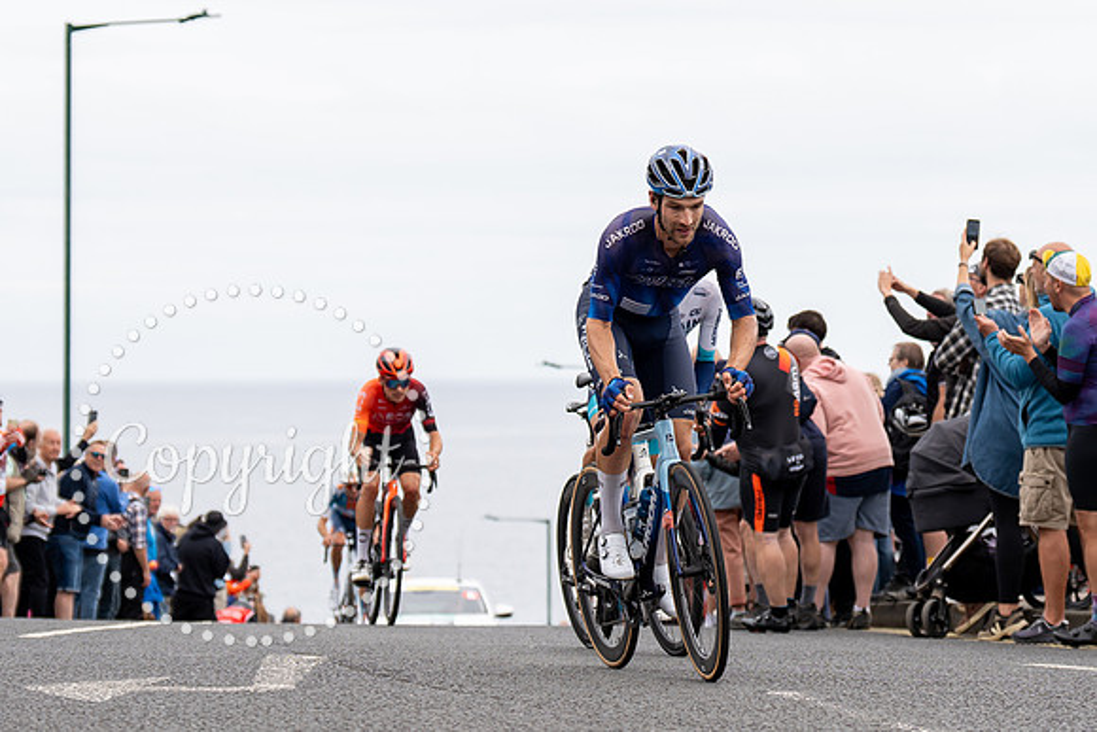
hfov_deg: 16.0
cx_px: 647
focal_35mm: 128
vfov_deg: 10.7
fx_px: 3899
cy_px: 267
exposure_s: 1/1000
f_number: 3.5
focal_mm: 79
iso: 320
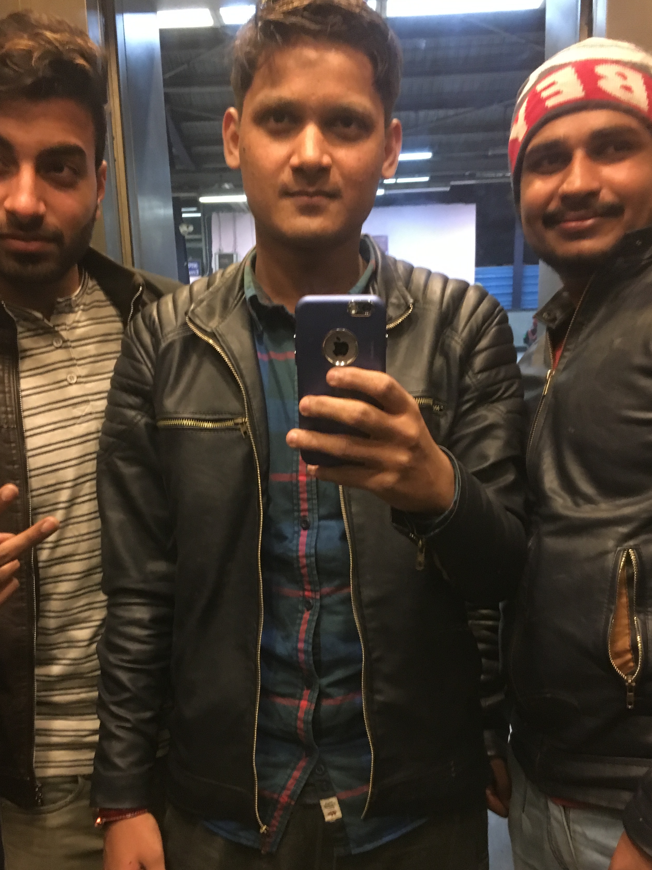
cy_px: 525
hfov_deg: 40.7
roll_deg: +2.2
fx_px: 879
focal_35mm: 35
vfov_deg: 52.2
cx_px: 320
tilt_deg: -13.7
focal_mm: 4.15
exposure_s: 1/17
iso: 400
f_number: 2.2
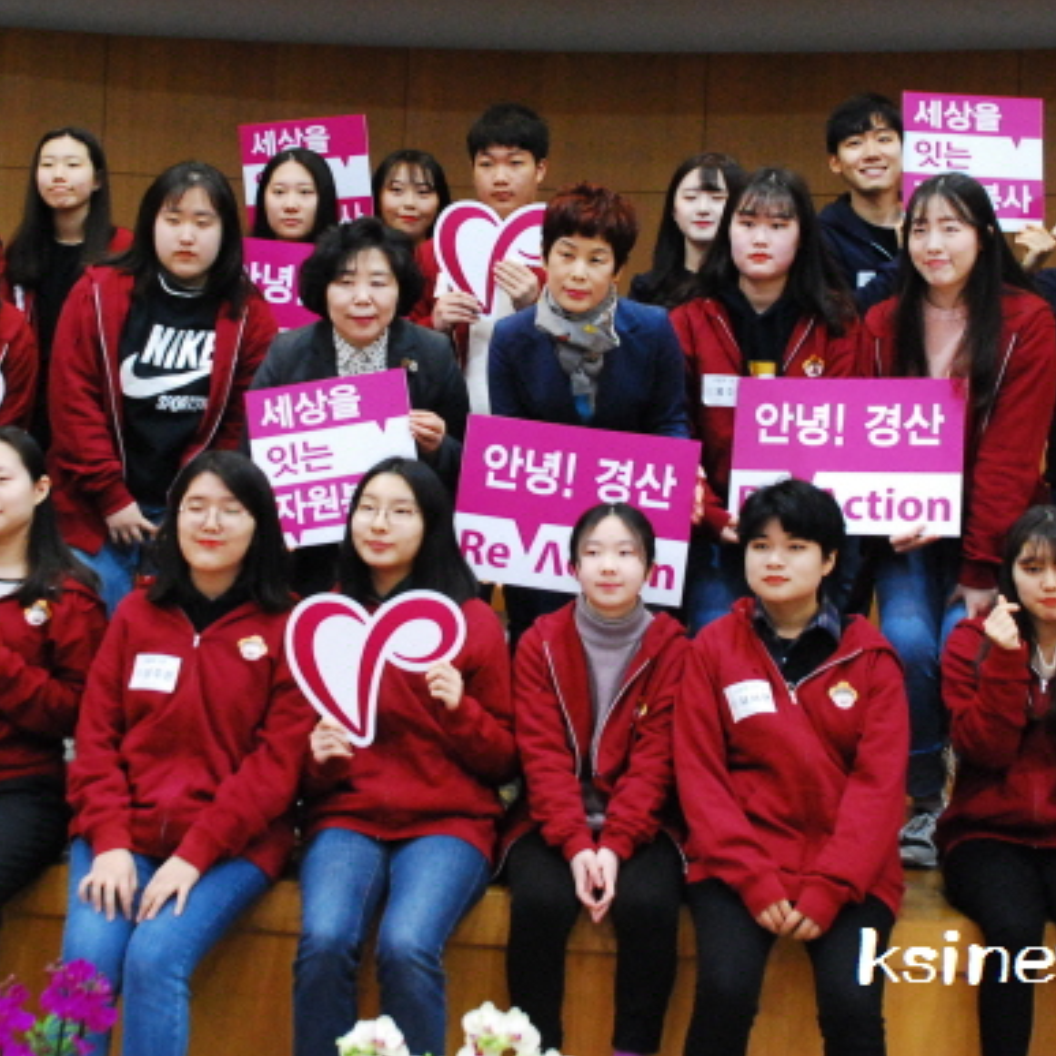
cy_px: 432
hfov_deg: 28.6
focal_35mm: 60
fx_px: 2071
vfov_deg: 28.6
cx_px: 516
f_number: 6.3
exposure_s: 1/80
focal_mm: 26
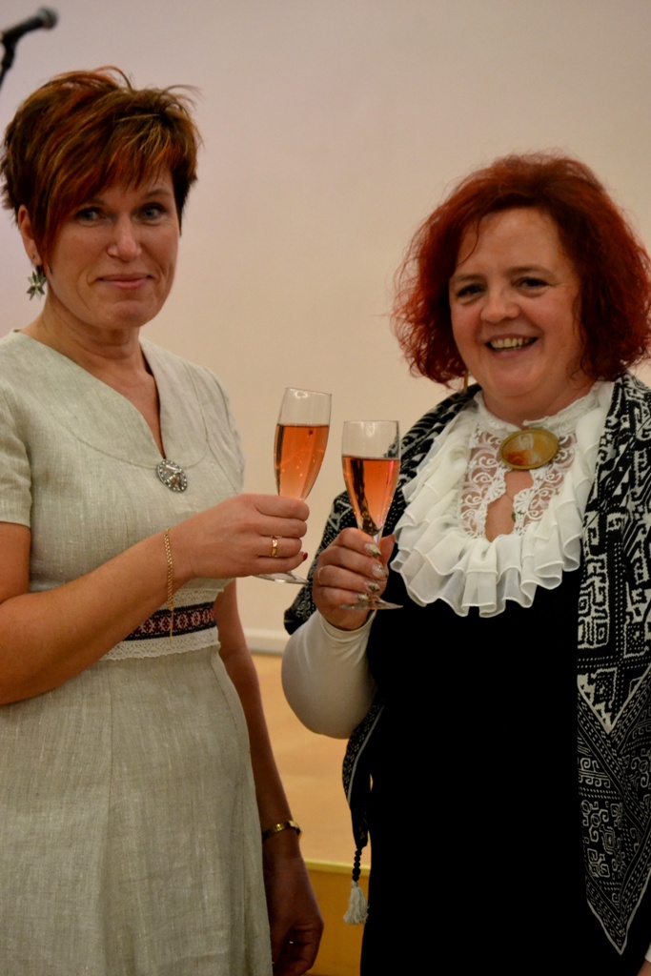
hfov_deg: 16.6
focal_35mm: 82
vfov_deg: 24.6
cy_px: 488
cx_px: 326
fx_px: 2237
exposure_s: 1/60
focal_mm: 55
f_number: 4
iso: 2500
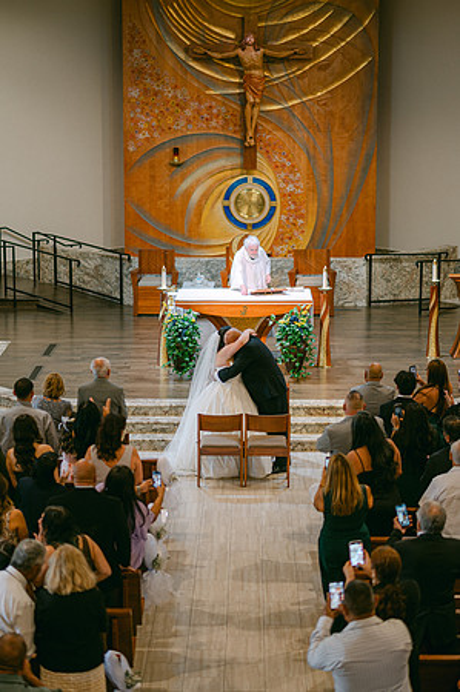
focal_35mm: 85
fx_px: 1633
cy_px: 346
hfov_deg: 16.0
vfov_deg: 23.9
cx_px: 230
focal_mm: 85
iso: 200
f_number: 1.8
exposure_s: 1/125
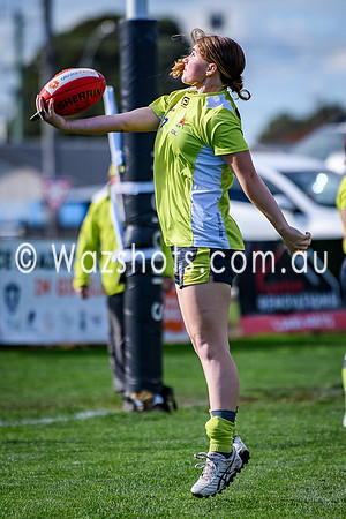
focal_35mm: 513
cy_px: 232
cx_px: 191
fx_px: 7392
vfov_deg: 4.0
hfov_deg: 2.7
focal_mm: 200
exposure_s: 1/2000
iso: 110
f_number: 2.8
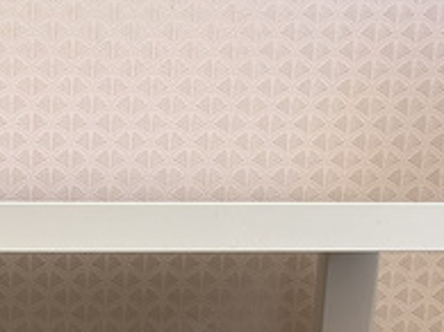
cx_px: 18
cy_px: 478
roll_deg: -0.3
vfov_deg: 16.9
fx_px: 1025
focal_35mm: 80
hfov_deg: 23.6
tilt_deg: -15.1
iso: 160
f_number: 1.5
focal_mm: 5.7
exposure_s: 1/50
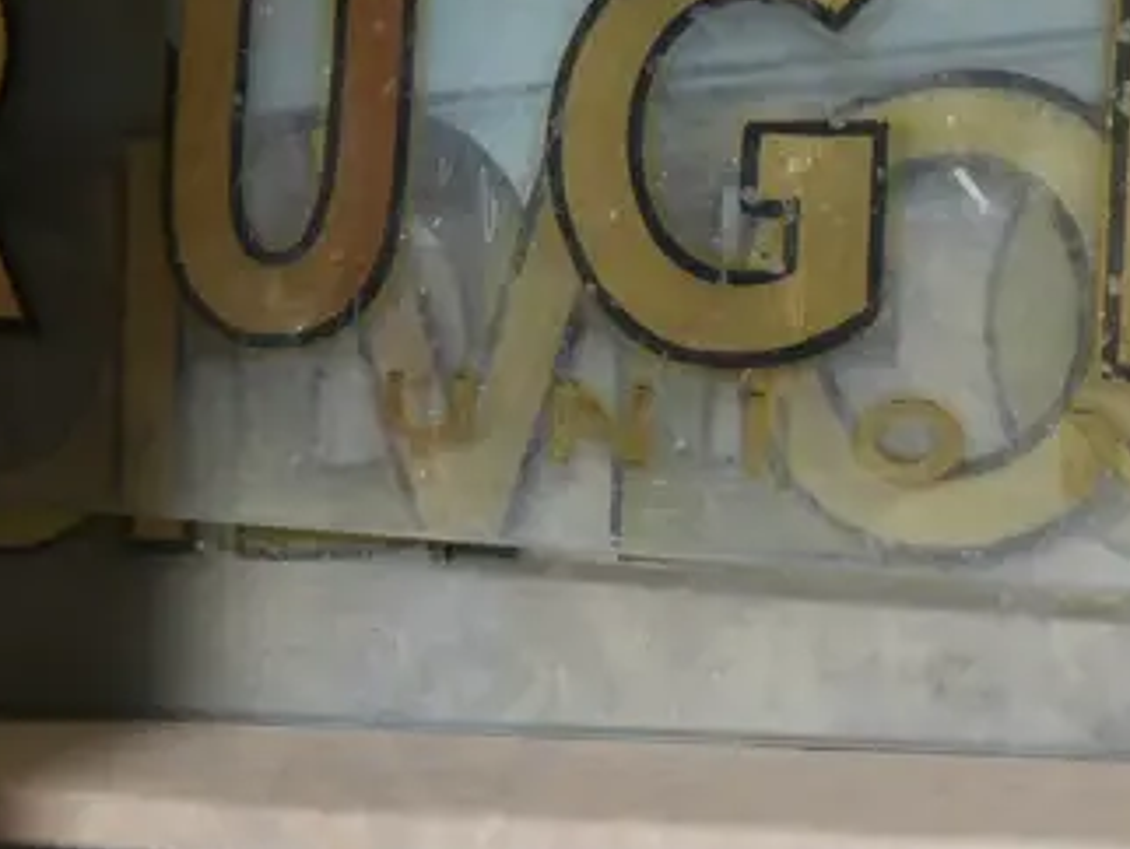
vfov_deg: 16.6
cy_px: 298
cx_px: 1032
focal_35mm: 89
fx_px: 2907
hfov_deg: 21.5
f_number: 3.5
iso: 500
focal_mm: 14
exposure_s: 1/60
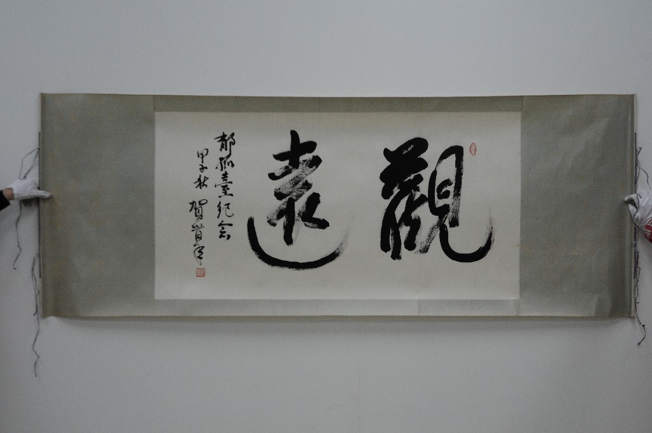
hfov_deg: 41.2
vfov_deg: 28.0
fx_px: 868
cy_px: 216
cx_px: 326
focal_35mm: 48
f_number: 6.3
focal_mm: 32
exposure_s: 1/100
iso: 640
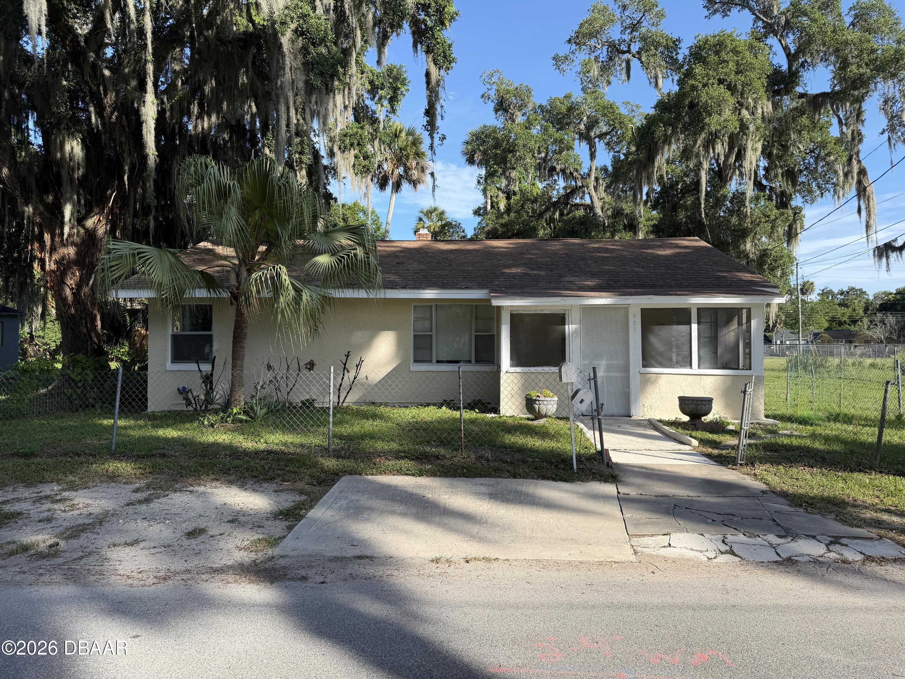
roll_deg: -0.5
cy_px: 340
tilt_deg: +0.5
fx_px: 627
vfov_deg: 56.8
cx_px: 452
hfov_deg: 71.6
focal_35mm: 24
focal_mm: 6.76
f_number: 1.78
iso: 80
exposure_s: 1/2110
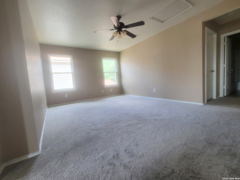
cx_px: 120
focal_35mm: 13
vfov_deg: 89.9
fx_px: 90
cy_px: 90
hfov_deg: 106.2
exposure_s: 1/60
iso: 200
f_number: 2.2
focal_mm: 2.2
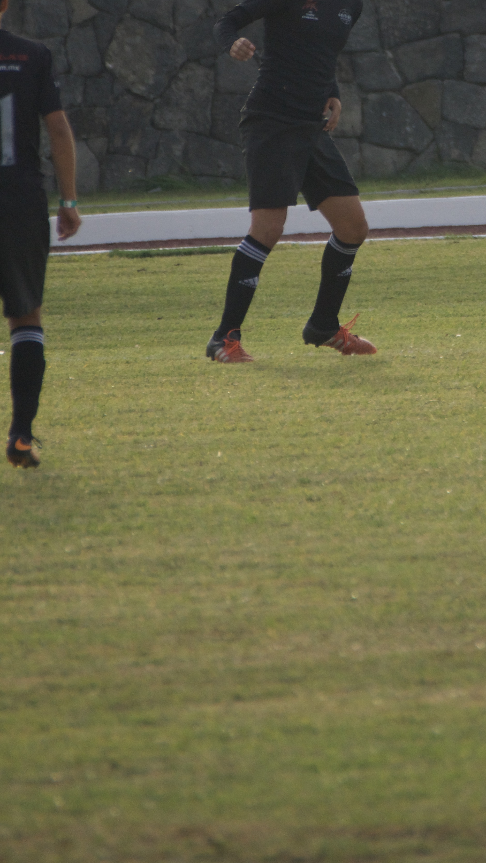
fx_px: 19385
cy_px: 110
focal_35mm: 846
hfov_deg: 1.4
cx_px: 401
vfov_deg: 2.6
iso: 320
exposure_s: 1/1000
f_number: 5.6
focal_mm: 300
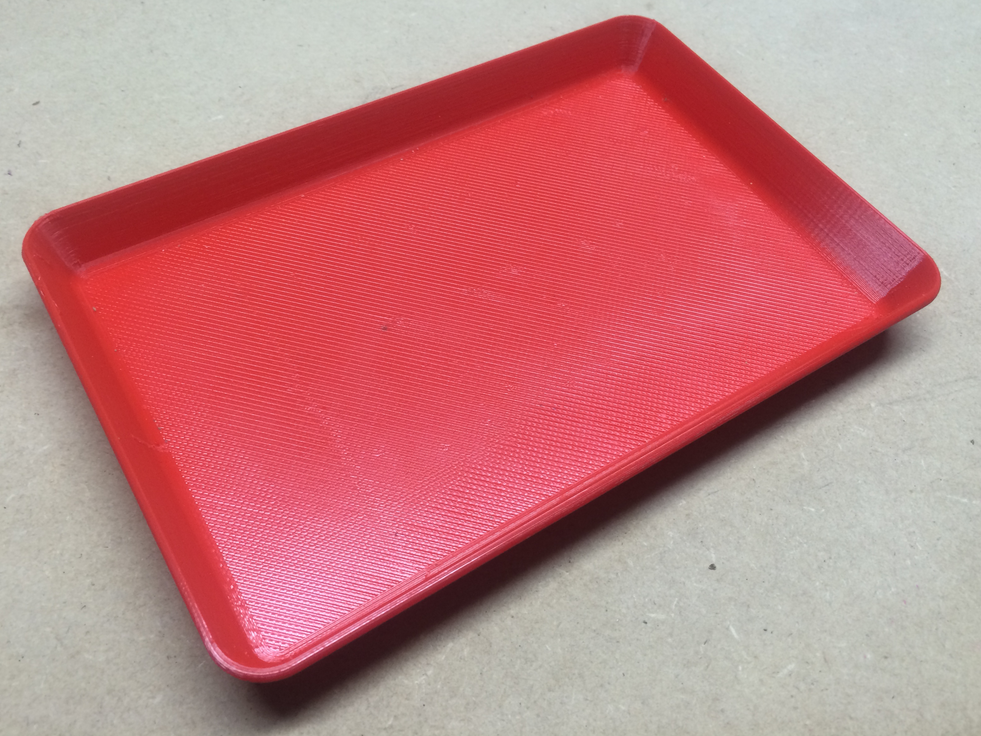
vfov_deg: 46.8
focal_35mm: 30
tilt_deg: -57.6
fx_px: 850
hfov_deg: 60.0
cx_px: 479
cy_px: 362
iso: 40
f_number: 2.2
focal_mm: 4.15
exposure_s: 1/30
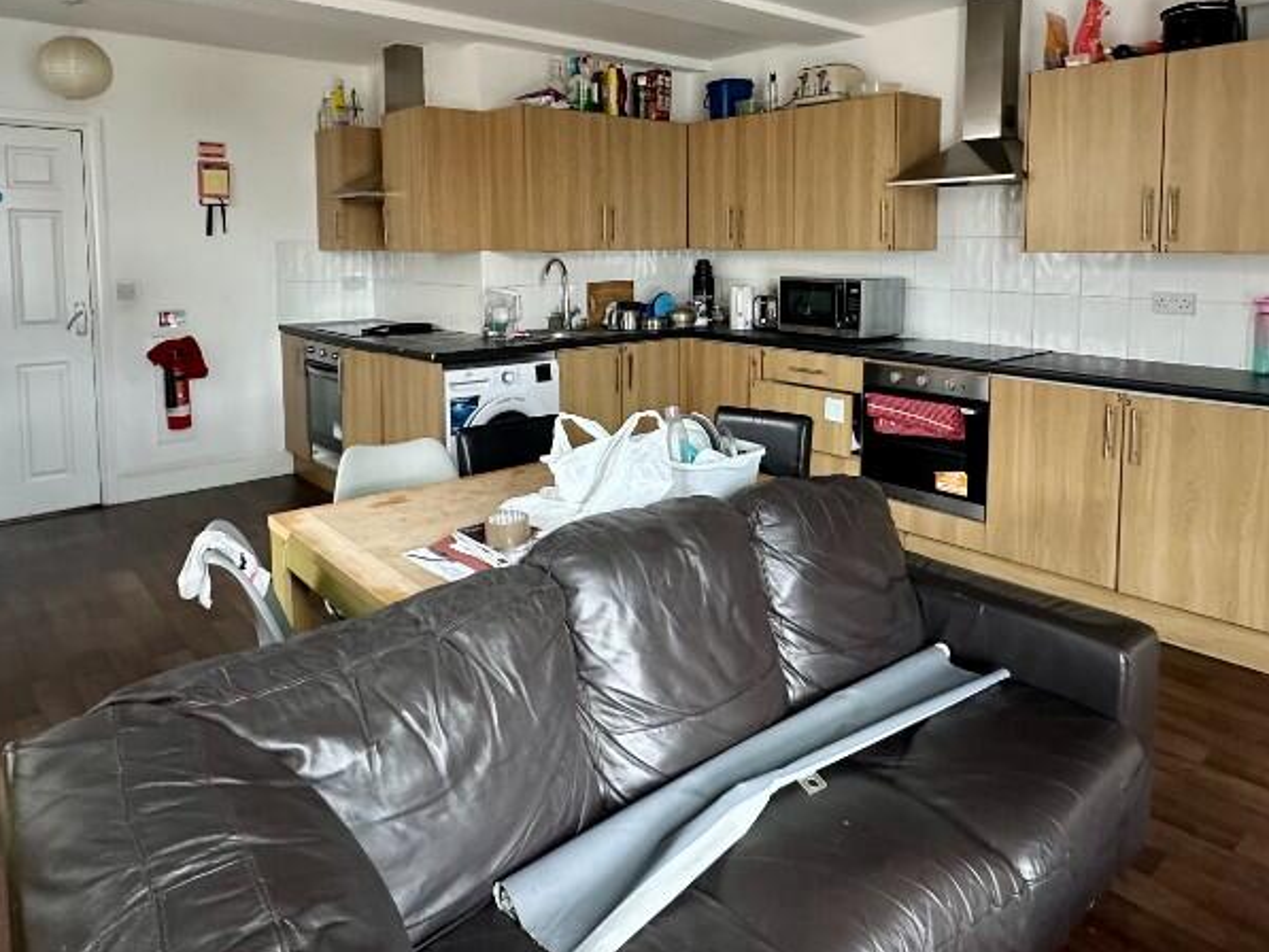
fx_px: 880
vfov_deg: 55.6
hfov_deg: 71.6
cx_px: 661
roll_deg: +0.4
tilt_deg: -4.6
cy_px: 312
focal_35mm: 24
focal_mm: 2.22
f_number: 2.2
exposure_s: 1/99
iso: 320
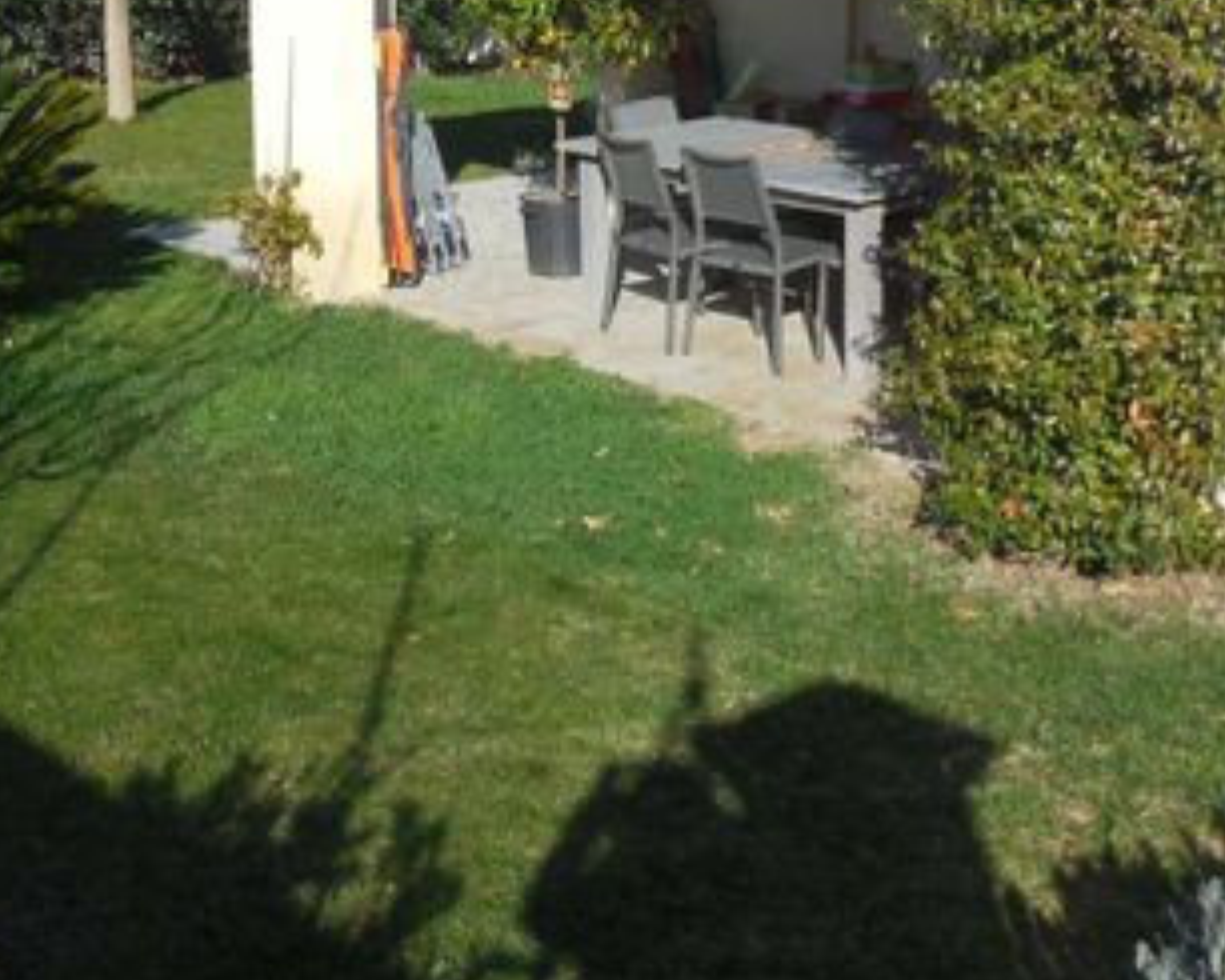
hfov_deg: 29.0
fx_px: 2357
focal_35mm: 65
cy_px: 200
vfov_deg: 23.2
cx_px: 444
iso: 125
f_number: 3.4
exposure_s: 1/1600
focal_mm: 6.1
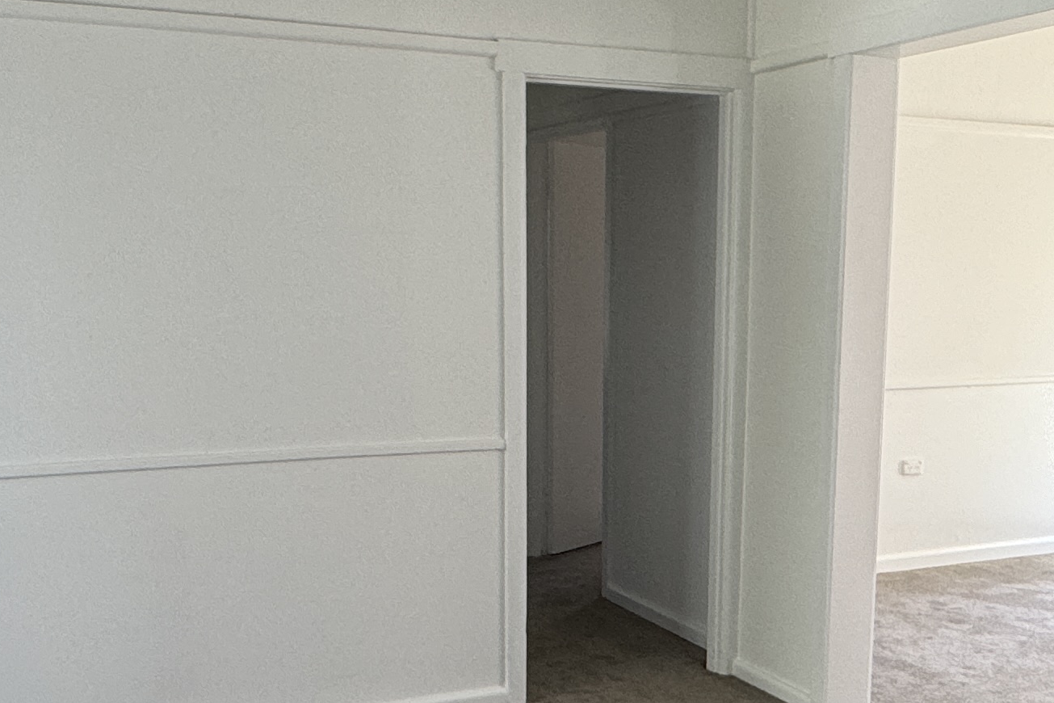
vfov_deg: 29.6
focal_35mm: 45
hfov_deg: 43.6
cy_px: 479
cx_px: 569
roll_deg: +0.1
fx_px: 1317
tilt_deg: -9.2
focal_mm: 2.22
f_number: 2.2
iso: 125
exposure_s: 1/99
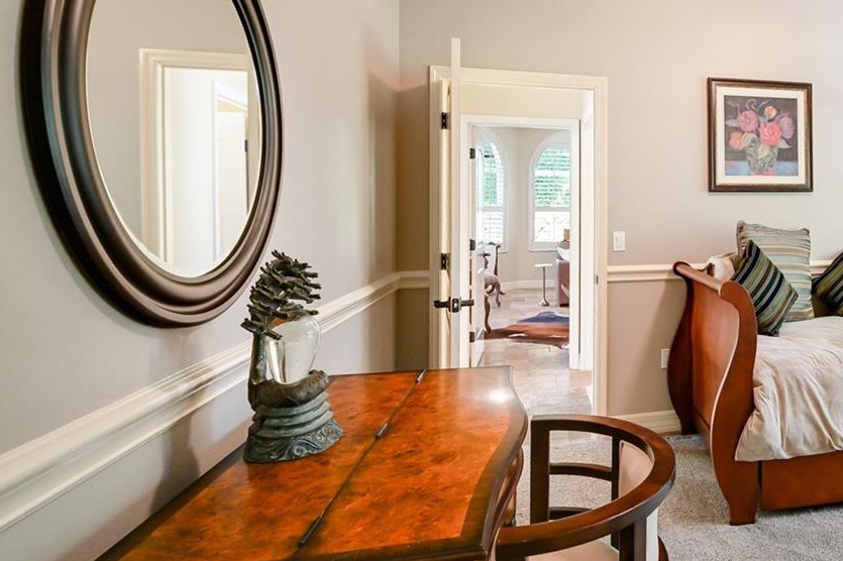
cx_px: 698
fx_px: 538
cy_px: 204
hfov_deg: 67.5
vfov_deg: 54.3
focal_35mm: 23
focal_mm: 12
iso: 800
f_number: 8
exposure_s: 1/8
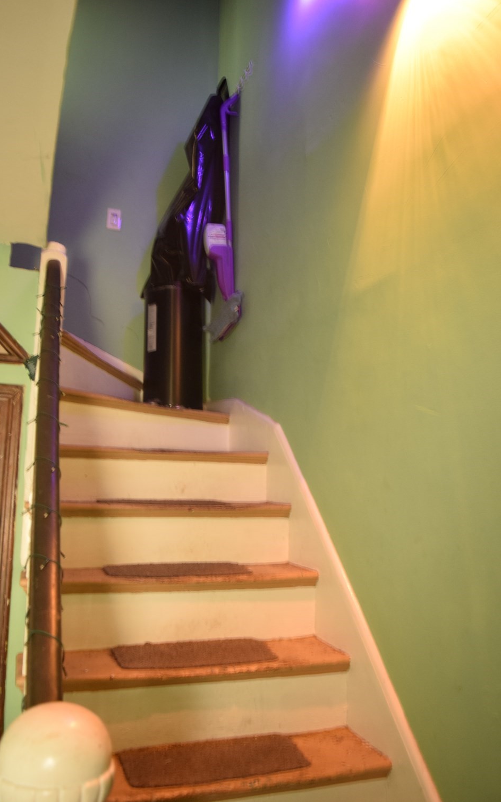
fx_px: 612
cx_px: 254
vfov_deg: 66.5
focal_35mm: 28
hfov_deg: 44.5
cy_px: 407
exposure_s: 1/4
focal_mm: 18
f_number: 3.5
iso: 800
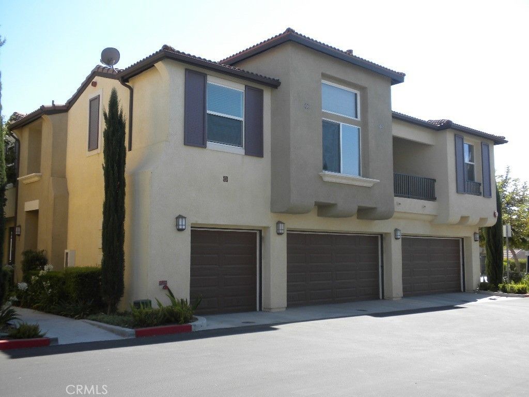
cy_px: 198
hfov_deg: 50.1
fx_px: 565
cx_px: 264
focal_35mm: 37
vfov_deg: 38.7
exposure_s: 1/354
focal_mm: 6.6
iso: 64
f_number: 3.5
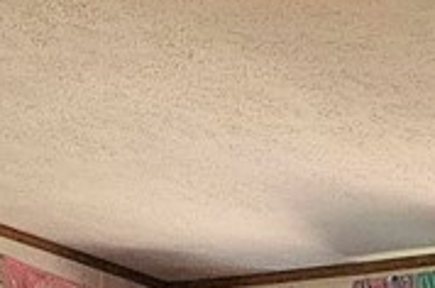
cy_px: 610
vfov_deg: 9.2
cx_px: 799
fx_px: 1664
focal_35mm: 138
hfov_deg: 13.3
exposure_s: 1/30
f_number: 1.7
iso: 100
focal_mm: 6.3
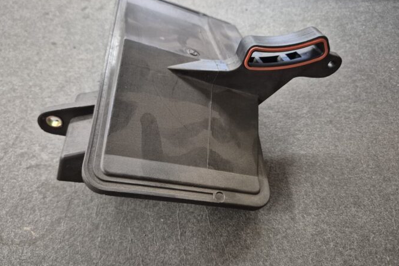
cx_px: 196
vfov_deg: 51.3
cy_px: 130
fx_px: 277
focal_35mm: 25
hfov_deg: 71.5
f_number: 1.8
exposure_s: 1/50
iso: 1250
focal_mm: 5.4
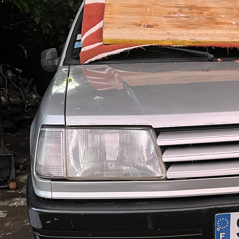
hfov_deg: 29.7
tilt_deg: -20.9
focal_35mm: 56
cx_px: 200
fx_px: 437
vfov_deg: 30.4
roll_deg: +2.5
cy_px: 157
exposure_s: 1/40
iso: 500
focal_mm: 5.1
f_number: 1.6
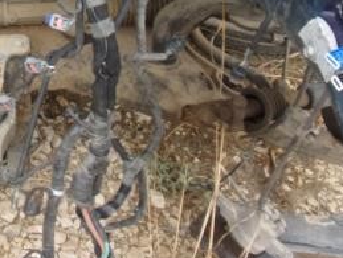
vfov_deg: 19.1
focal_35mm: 74
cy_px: -28
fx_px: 734
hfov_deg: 25.2
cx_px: 11
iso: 80
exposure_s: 1/85
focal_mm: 4.3
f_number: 3.3
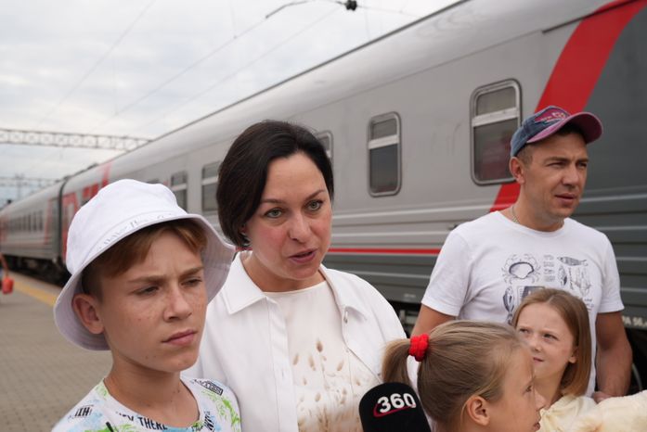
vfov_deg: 35.1
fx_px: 683
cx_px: 324
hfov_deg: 50.7
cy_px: 216
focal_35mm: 38
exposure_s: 1/200
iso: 100
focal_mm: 38
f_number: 5.6
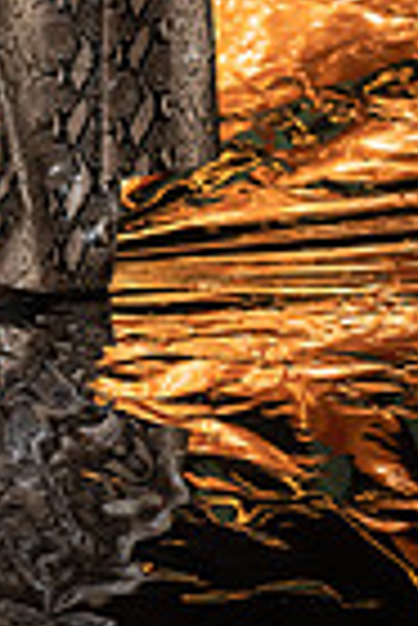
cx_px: -36
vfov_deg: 7.8
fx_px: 4499
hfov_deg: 5.3
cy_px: -315
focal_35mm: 259
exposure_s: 1/640
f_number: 2.8
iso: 1600
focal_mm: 80
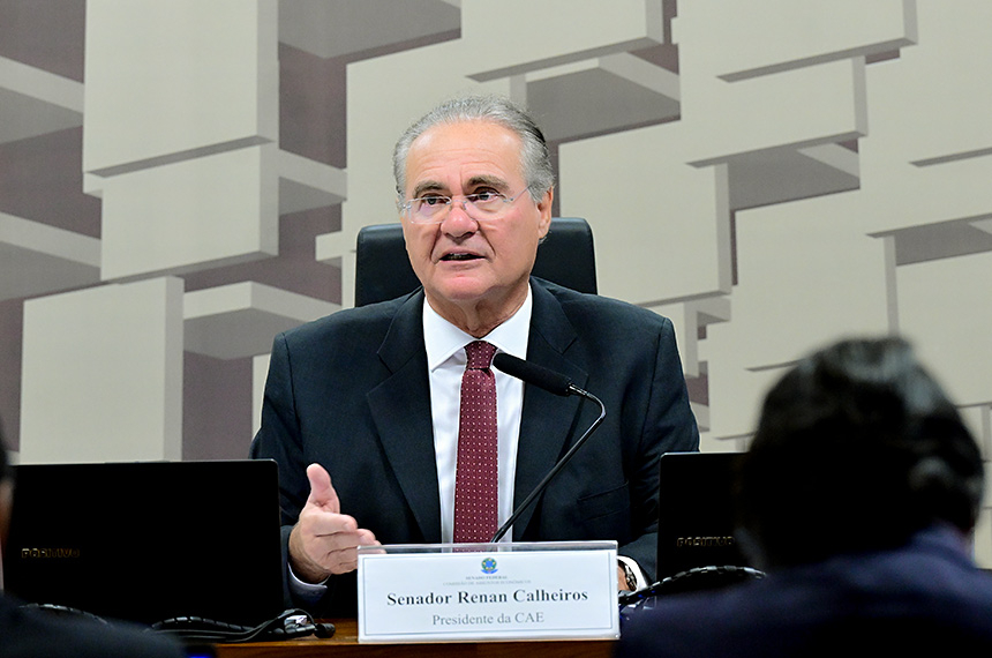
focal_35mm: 300
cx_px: 496
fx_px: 8251
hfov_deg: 6.9
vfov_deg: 4.6
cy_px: 329
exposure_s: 1/200
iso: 4000
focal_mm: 200
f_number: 4.5
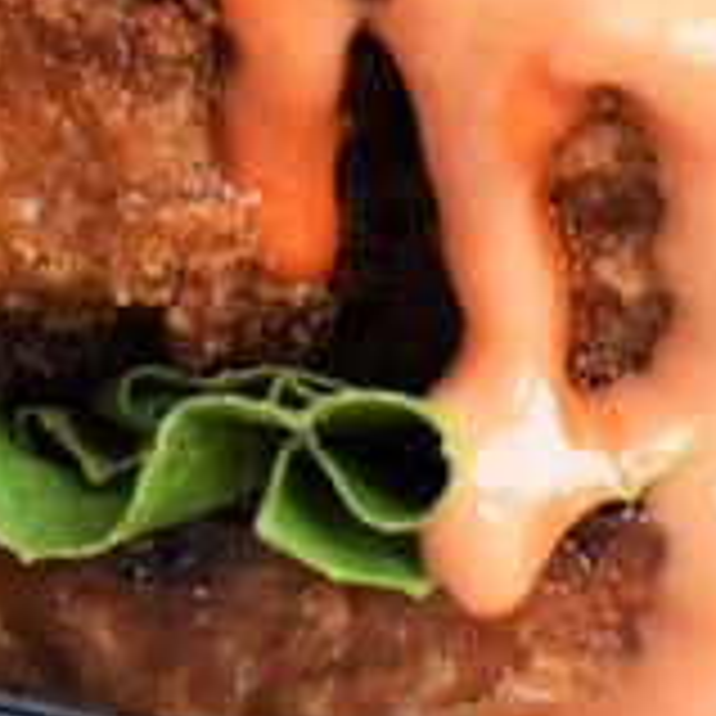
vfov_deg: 6.6
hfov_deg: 6.7
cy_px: -342
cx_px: 802
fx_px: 6089
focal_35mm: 260
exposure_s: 1/100
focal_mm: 27
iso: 3200
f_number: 4
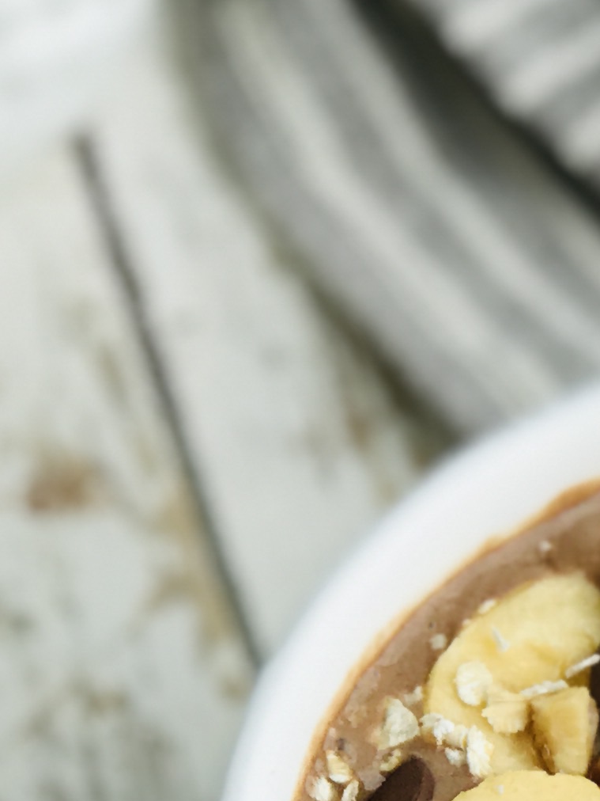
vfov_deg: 8.6
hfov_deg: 6.5
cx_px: 764
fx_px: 5246
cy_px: 905
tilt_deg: -51.4
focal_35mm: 227
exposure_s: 1/429
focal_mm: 6.6
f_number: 2.8
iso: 20
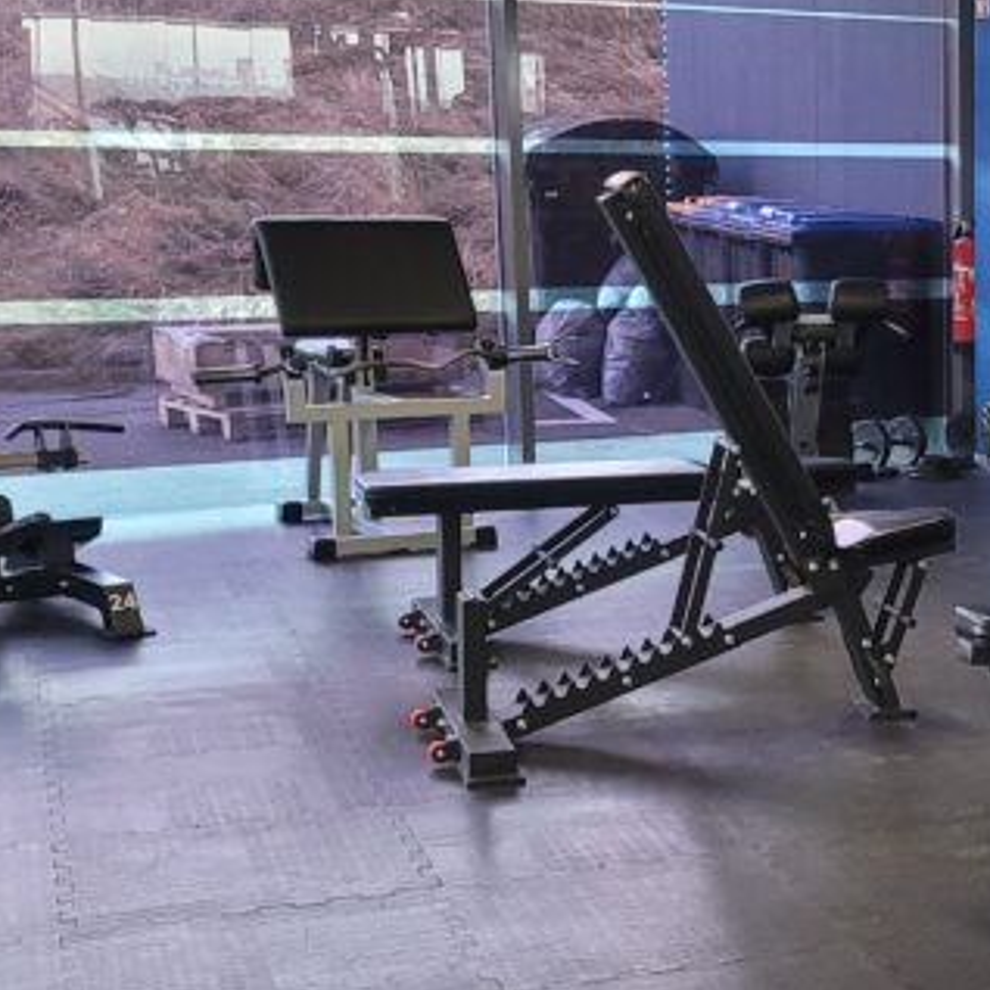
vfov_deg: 23.3
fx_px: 2394
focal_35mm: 74
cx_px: 1217
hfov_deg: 21.5
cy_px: 604
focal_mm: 5.4
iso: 400
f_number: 1.8
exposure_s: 1/50
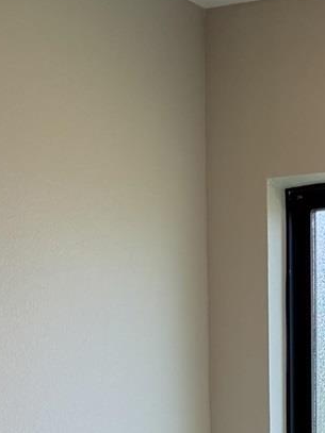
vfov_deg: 13.2
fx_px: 1703
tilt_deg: -4.9
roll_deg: -0.7
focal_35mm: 136
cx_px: 400
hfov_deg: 10.7
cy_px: 750
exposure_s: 1/467
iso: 100
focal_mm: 6.76
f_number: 1.78
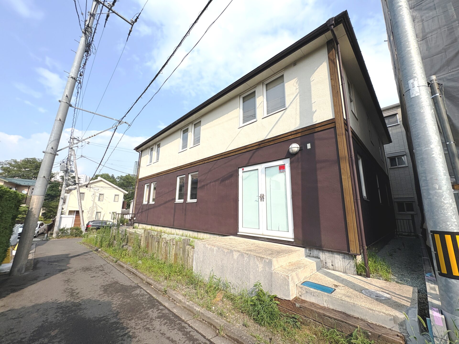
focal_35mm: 14
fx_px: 186
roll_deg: -0.4
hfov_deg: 102.1
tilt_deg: +12.3
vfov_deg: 85.7
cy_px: 172
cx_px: 230
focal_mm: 2.22
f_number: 2.2
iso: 50
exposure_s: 1/2208
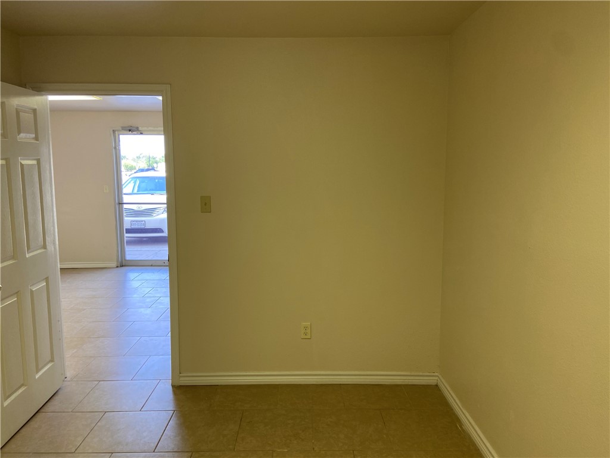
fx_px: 458
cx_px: 305
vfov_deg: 53.1
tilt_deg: -6.6
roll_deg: +0.2
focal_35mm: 26
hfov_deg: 67.3
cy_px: 229
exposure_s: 1/60
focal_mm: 4.25
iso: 64
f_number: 1.8
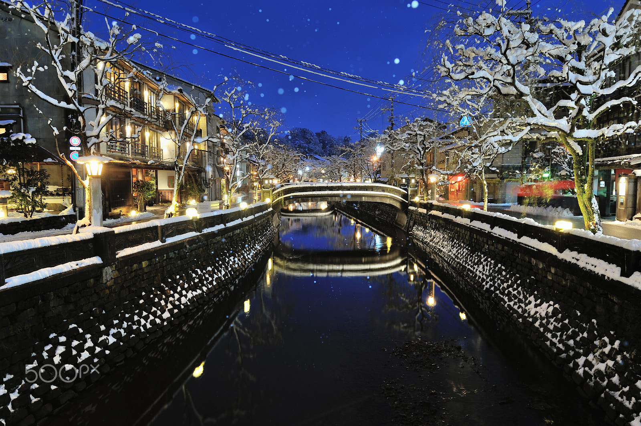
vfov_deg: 49.5
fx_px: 463
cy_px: 213
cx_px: 320
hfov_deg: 69.4
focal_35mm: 26
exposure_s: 5
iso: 200
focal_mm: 26
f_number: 9
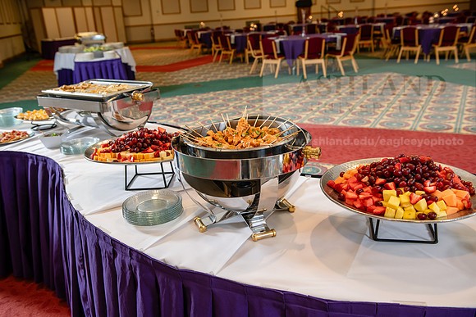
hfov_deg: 55.8
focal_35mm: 34
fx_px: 450
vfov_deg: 38.9
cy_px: 158
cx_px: 238
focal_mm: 34
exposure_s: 1/125
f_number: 4
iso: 500
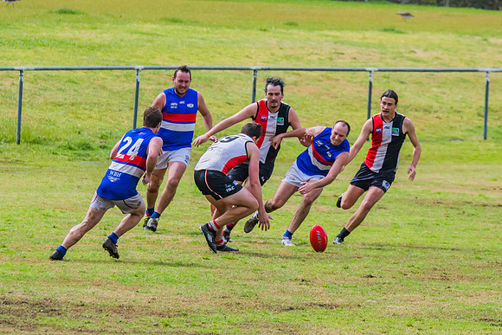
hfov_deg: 3.1
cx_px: 229
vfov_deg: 2.1
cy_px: 165
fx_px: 9282
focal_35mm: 665
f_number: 7.1
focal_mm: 320
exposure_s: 1/5000
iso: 1250
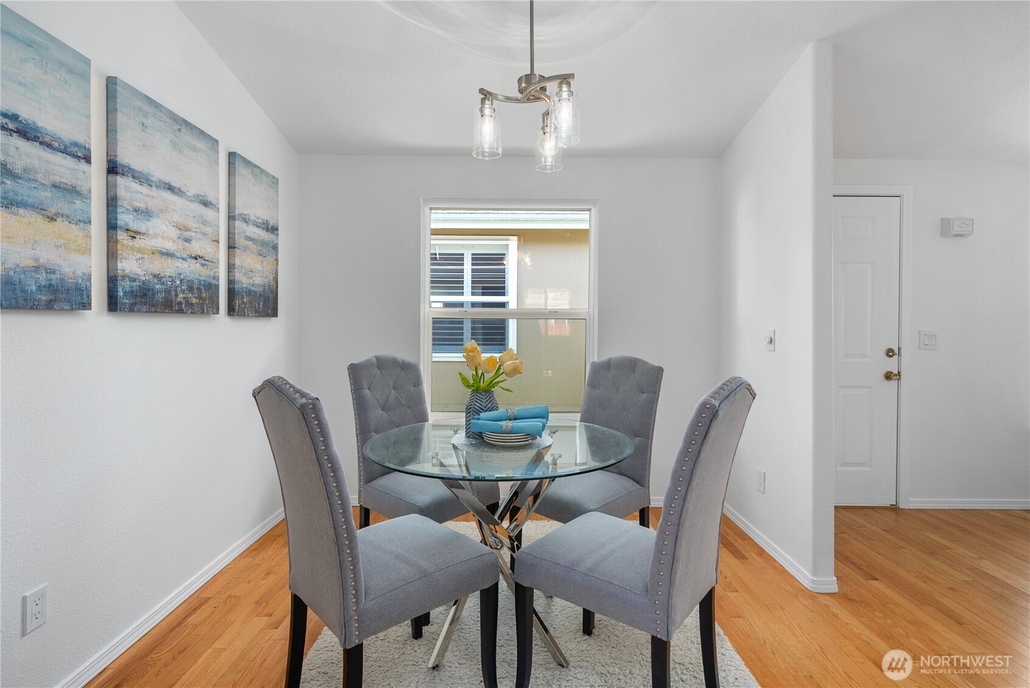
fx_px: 458
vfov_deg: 73.8
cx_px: 515
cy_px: 344
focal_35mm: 16
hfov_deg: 96.7
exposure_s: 1/13
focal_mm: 16
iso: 1000
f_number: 7.1
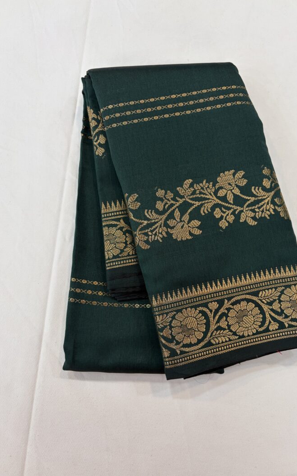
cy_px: 240
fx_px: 363
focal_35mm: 28
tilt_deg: -81.8
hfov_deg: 44.4
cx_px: 173
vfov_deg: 66.5
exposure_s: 1/50
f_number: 1.6
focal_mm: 5.96
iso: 80
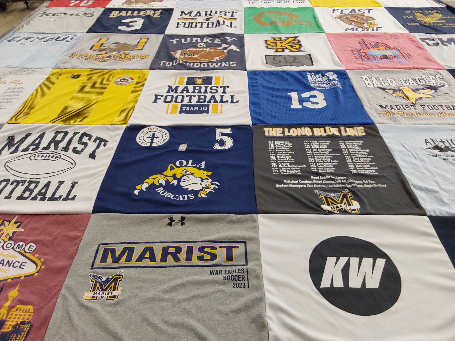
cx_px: 228
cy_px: 170
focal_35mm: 28
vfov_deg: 49.7
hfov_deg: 63.4
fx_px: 368
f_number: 1.9
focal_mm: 2.91
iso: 125
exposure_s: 1/60
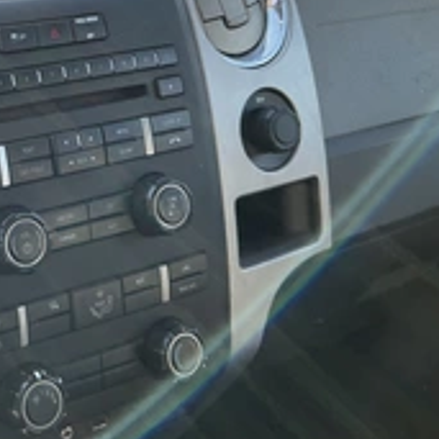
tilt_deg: -19.2
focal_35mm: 58
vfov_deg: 29.0
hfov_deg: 27.2
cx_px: -41
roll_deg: +2.6
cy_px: 98
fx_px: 832
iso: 20
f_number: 1.8
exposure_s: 1/122
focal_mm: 3
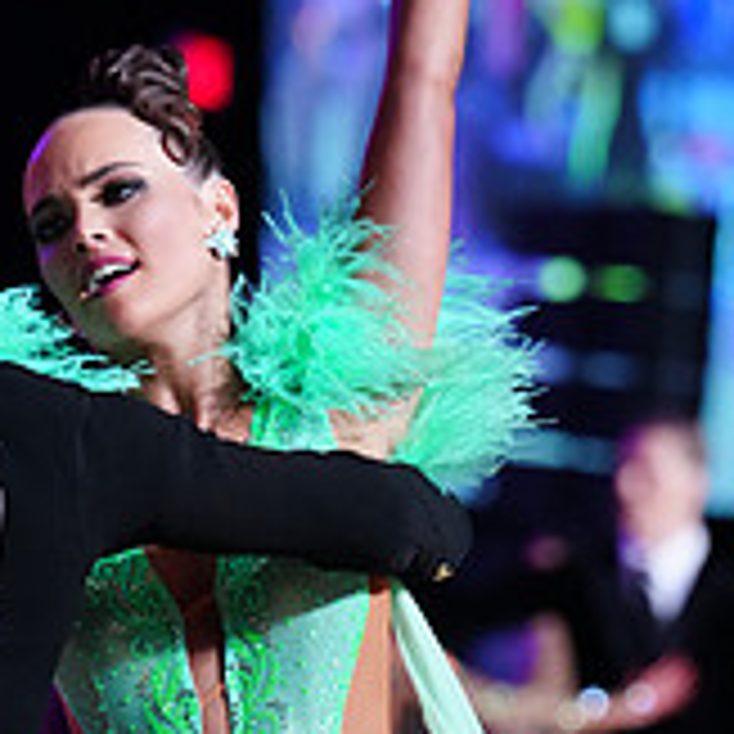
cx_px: 164
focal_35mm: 427
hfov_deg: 4.1
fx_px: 10244
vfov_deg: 4.1
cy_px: 1027
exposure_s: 1/400
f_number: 3.5
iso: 4000
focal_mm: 141
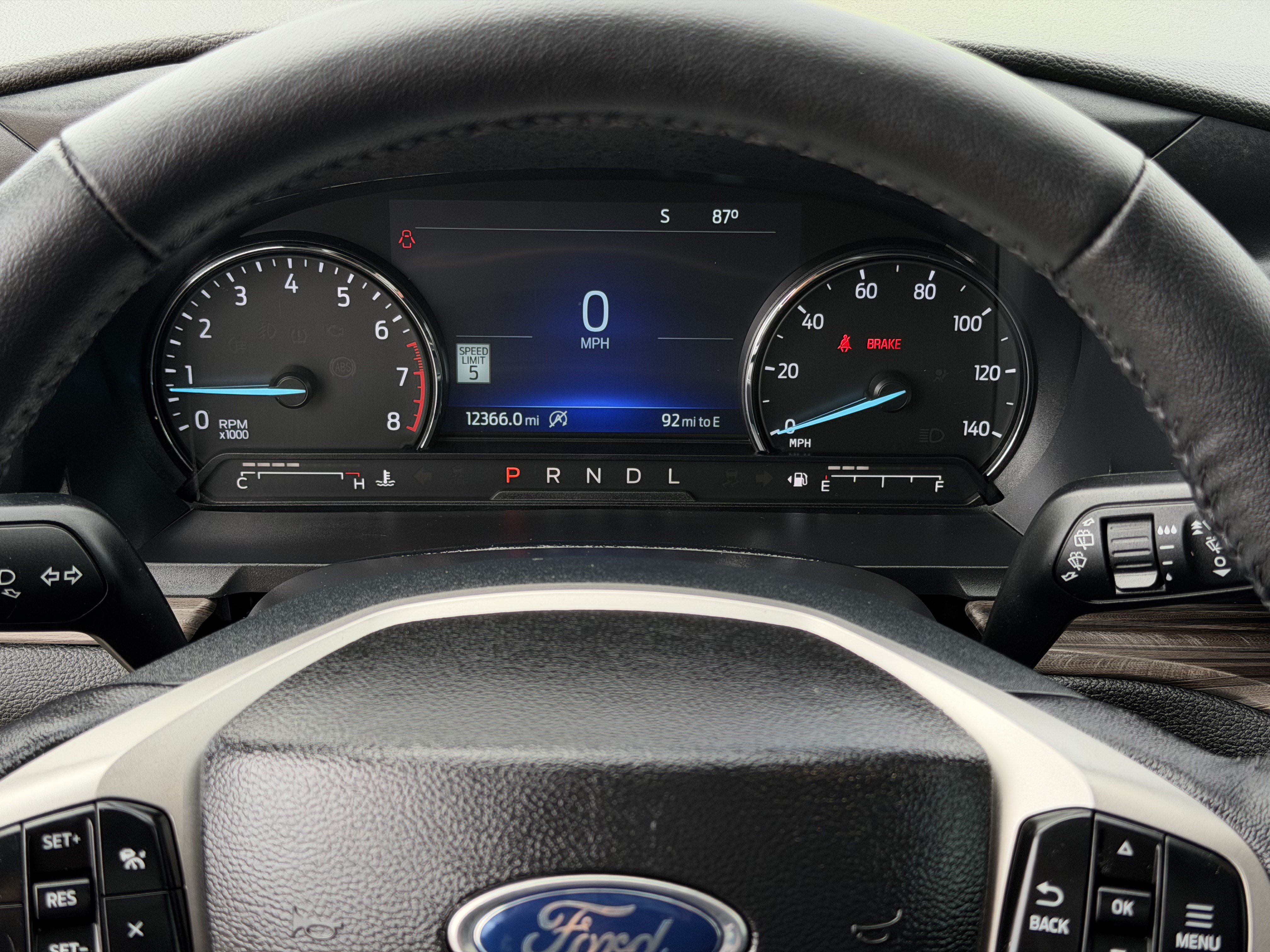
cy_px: 476
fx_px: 1761
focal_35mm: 48
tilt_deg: -28.0
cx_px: 635
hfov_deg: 39.7
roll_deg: -0.7
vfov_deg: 30.3
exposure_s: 1/311
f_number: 1.78
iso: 80
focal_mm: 6.76
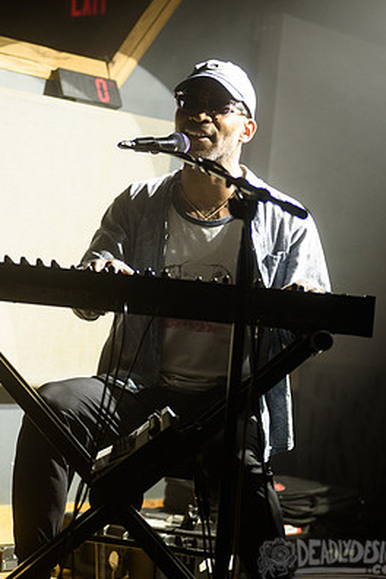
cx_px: 209
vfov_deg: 22.4
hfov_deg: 15.0
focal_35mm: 91
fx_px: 1463
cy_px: 260
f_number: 3.2
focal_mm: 80
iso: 3200
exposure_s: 1/640
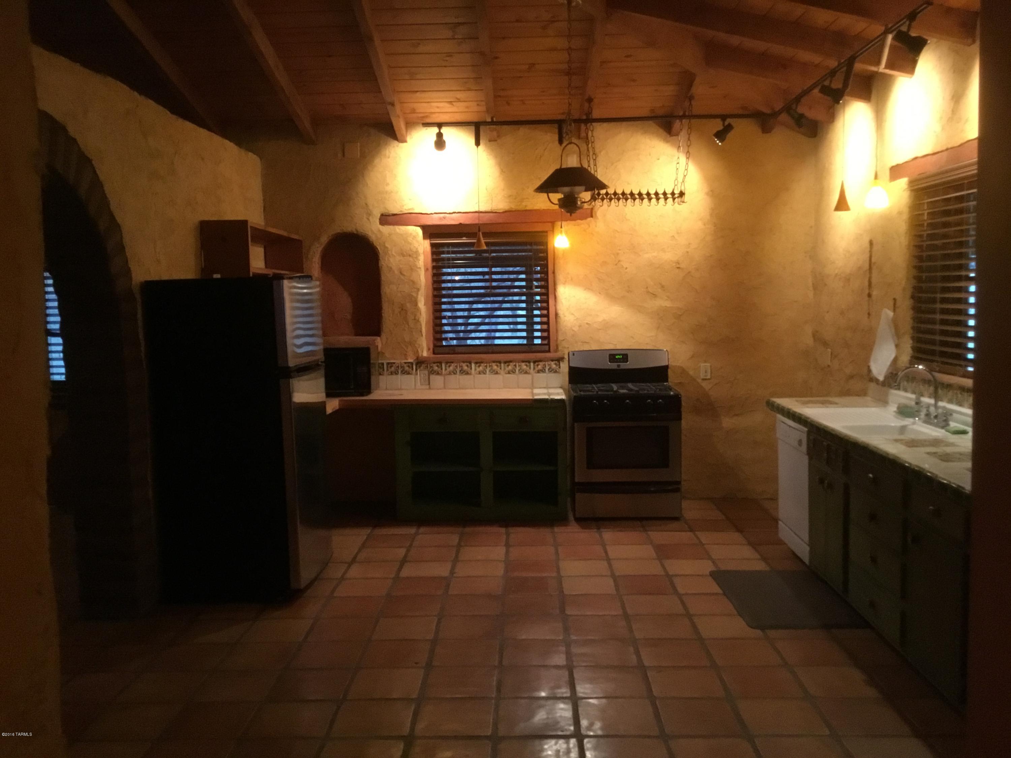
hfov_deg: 58.4
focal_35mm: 31
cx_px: 506
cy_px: 379
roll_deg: +0.7
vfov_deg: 45.4
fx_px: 905
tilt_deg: -5.9
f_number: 2.4
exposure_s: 1/15
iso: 250
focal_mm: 3.3
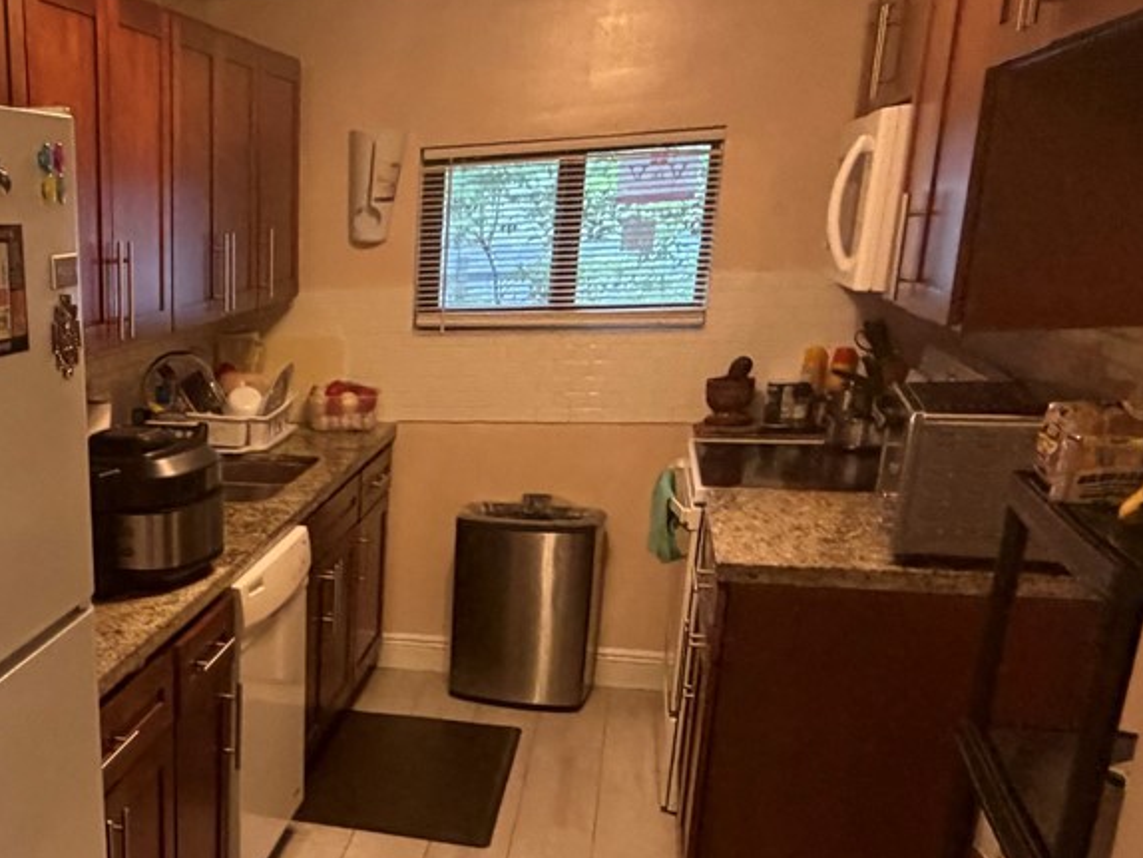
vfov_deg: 35.9
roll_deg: +4.1
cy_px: 659
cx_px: 12
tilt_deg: -19.1
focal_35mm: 39
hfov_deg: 41.8
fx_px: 1288
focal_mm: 2.22
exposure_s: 1/60
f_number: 2.2
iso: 400
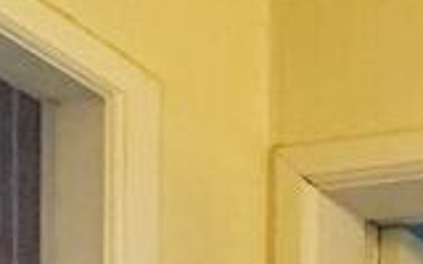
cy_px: 871
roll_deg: -0.3
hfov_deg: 13.2
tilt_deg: -1.5
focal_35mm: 95
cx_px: 1118
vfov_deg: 9.5
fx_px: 1095
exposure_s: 1/100
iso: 250
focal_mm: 2.22
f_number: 2.2
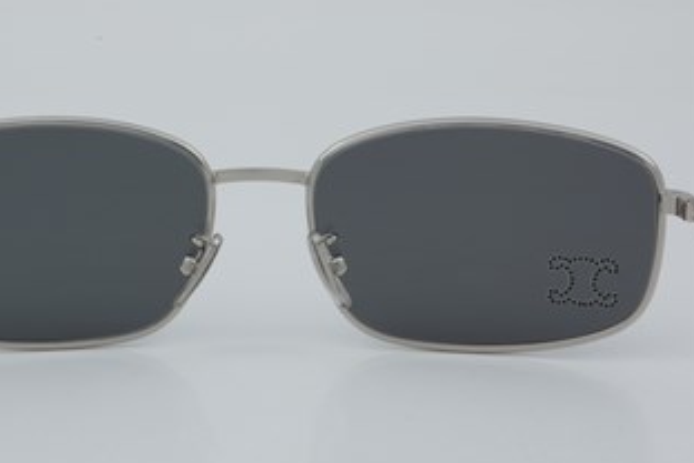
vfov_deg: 13.0
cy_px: 205
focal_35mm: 106
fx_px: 2036
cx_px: 262
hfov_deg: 19.3
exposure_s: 1/4
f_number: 32
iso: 100
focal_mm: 55
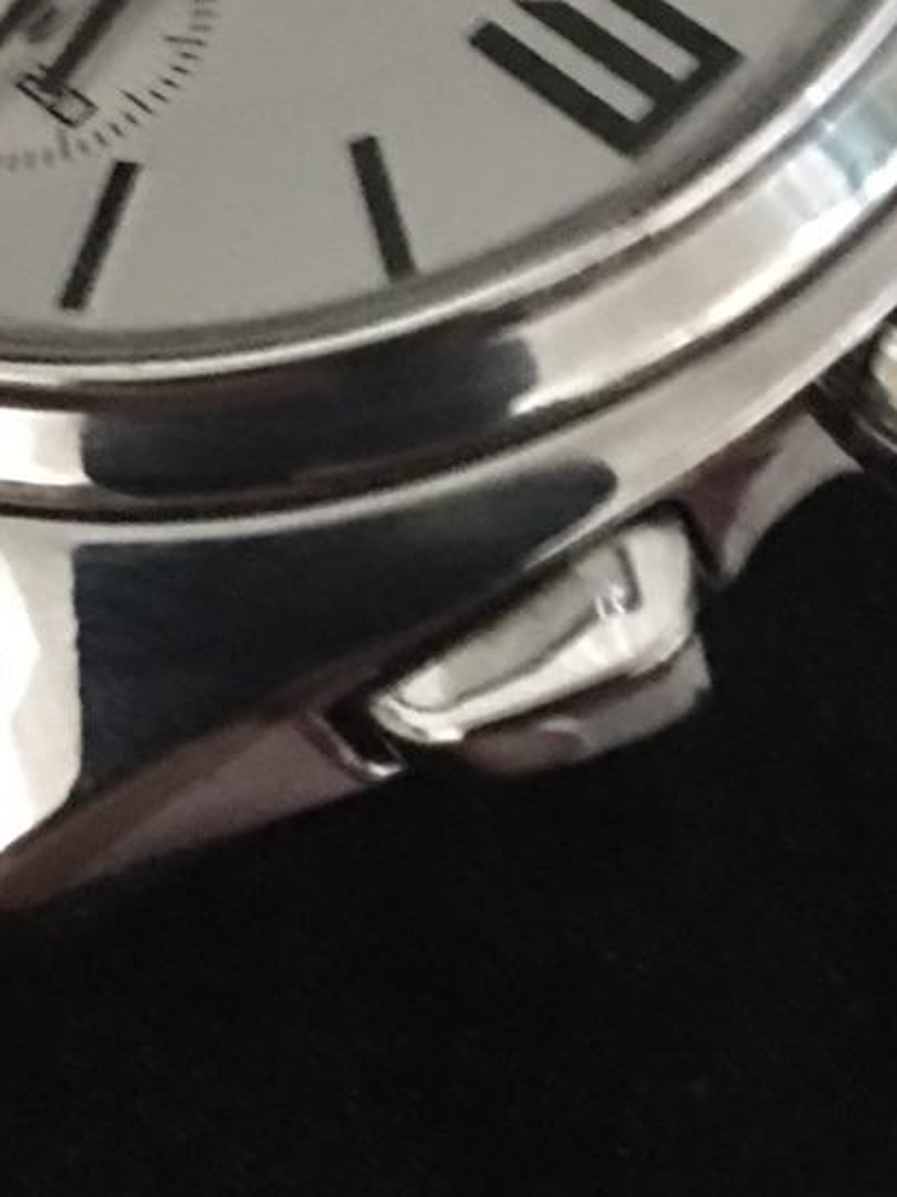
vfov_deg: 19.2
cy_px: 474
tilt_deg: -69.0
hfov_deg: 14.5
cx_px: 572
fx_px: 3527
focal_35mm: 102
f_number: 2.2
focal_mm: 4.15
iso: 160
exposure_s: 1/4
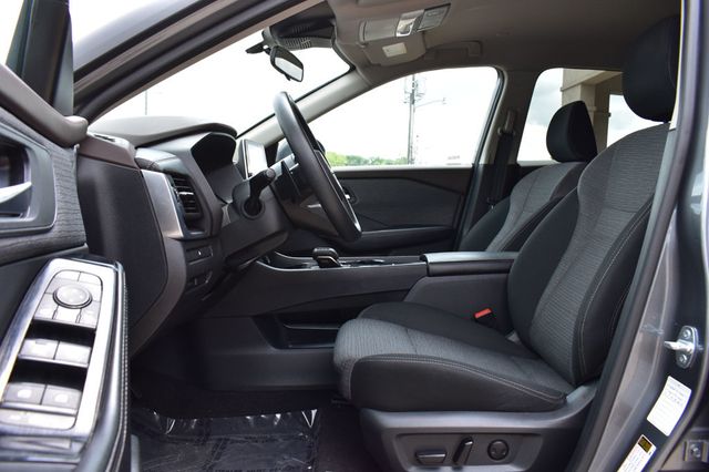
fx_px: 531
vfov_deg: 47.9
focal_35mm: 27
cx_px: 354
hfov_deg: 67.4
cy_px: 236
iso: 400
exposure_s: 1/160
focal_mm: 18
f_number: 9
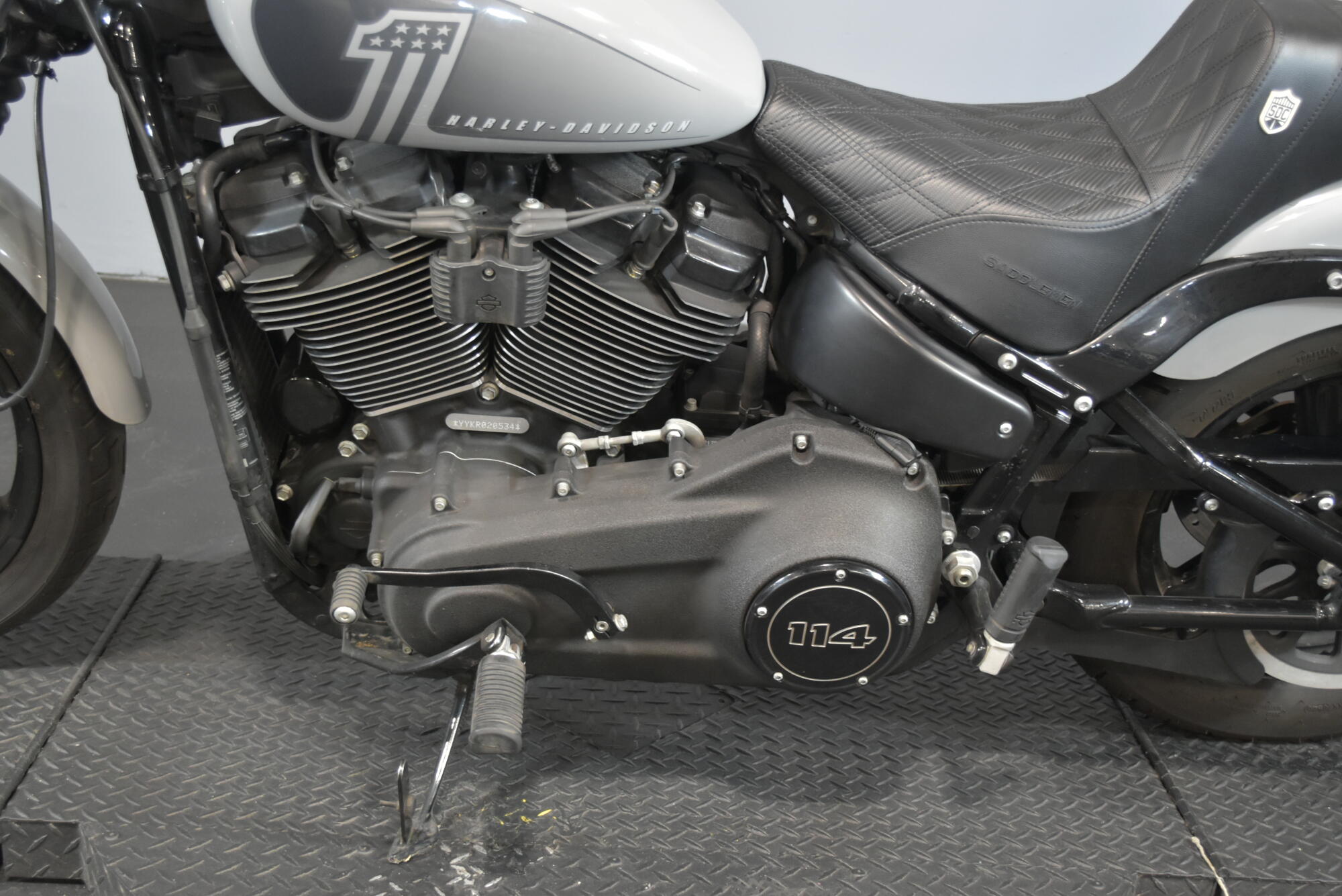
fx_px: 1622
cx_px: 671
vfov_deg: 30.9
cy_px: 448
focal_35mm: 44
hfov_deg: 44.9
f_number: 4.5
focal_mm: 29
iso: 1600
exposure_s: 1/15
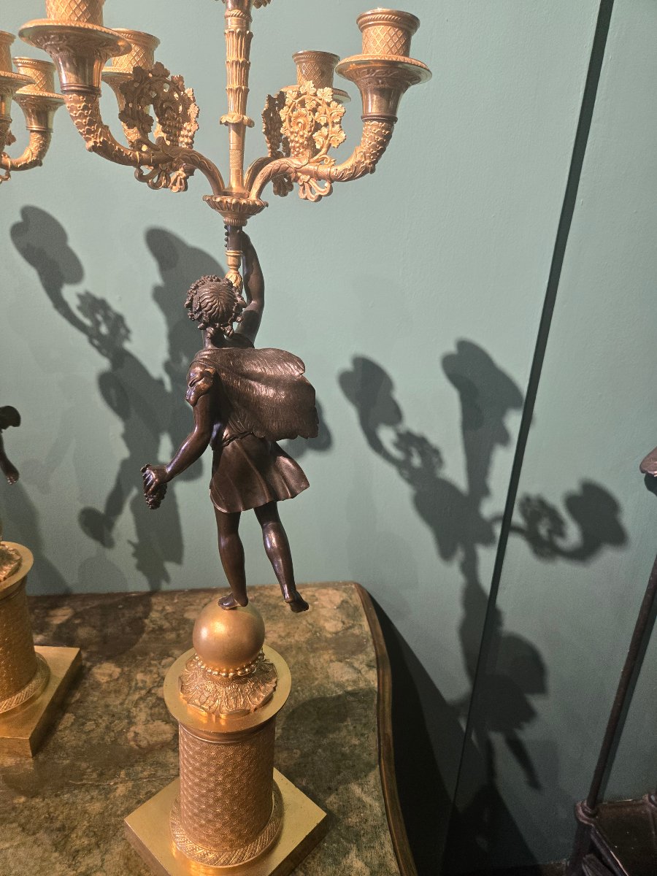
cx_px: 328
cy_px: 438
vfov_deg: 73.9
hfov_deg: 58.9
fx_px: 582
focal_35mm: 23
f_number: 1.8
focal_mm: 5.4
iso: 320
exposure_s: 1/100
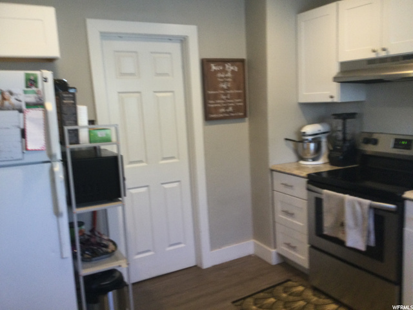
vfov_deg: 45.4
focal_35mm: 31
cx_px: 206
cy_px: 155
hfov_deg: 58.4
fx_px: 370
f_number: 2.4
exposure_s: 1/30
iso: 80
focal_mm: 3.3
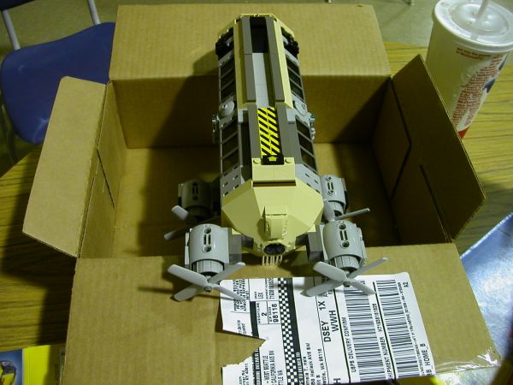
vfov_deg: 38.7
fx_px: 548
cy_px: 192
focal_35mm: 37
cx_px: 256
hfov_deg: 50.1
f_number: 2.7
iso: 100
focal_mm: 5.6
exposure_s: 1/7.6
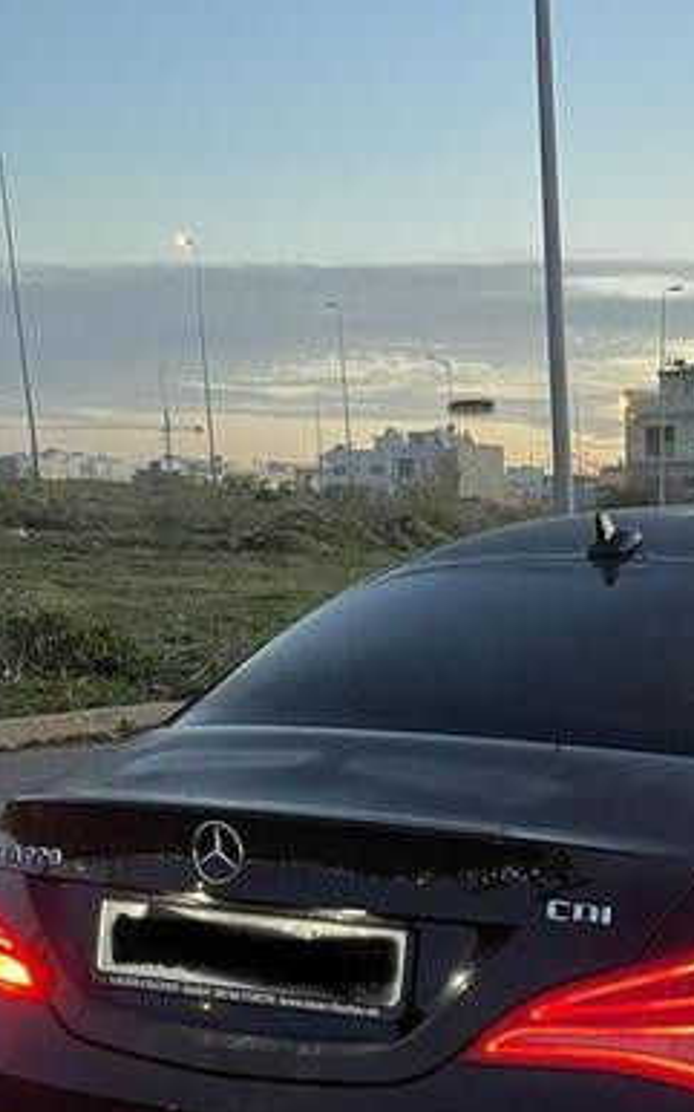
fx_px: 1878
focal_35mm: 62
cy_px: 1197
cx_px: 729
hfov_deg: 20.2
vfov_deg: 29.9
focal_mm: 5.1
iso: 640
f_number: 1.6
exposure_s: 1/31
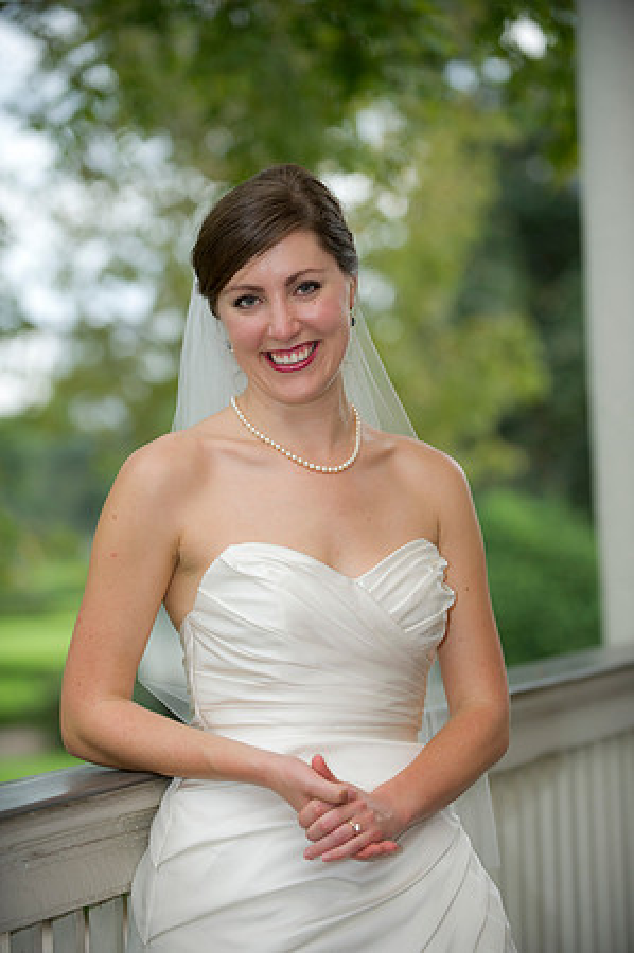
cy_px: 476
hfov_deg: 12.4
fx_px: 2912
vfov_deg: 18.6
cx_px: 317
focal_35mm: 110
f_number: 2.8
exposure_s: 1/125
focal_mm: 110
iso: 250
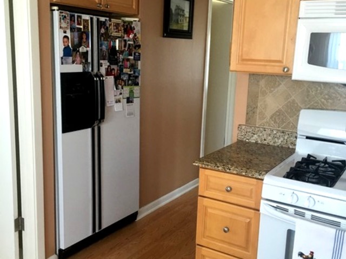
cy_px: 130
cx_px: 173
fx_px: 290
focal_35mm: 29
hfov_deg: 61.7
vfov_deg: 48.2
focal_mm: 4.15
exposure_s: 1/15
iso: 50
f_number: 2.2
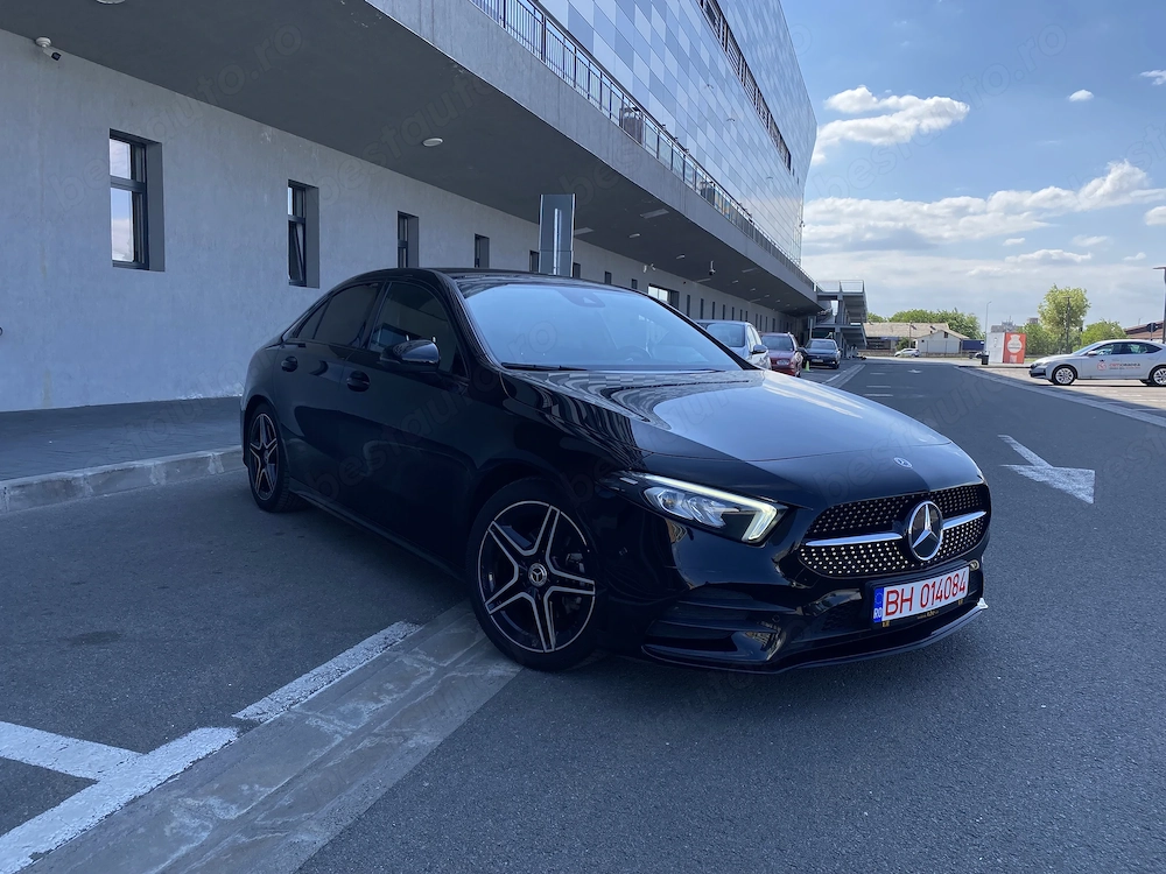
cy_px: 437
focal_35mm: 26
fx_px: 876
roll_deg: -0.9
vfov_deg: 53.1
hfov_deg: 67.3
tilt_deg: -7.3
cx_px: 583
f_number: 1.8
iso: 32
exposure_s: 1/1300
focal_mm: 4.25
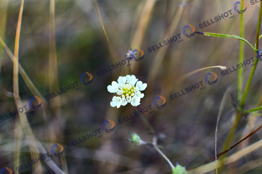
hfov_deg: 37.9
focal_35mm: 52
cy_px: 87
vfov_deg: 25.7
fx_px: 382
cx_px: 131
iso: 200
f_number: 1.8
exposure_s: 1/1600
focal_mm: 35
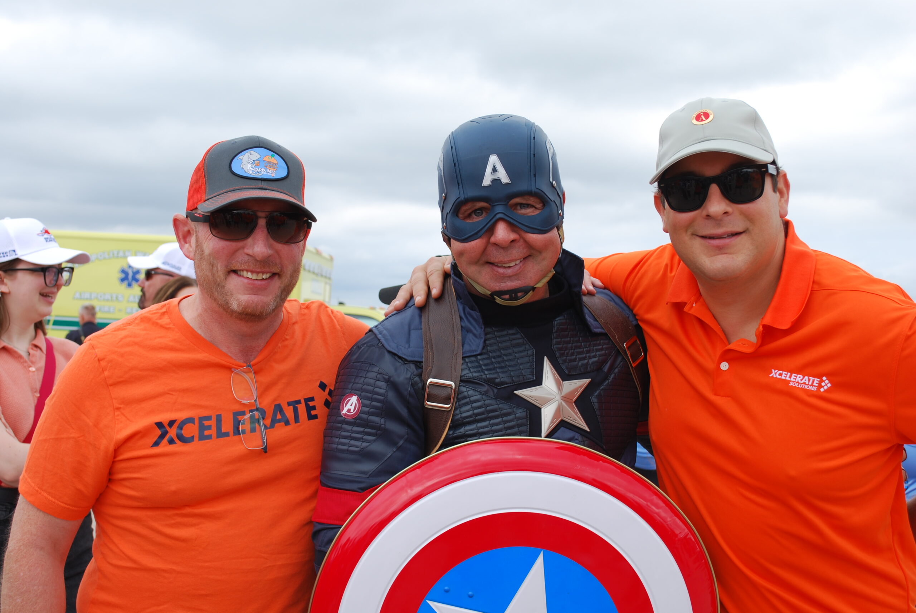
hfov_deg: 41.1
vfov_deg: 28.2
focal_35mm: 48
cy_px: 306
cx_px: 458
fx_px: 1223
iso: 100
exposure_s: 1/160
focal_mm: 32
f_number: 6.3
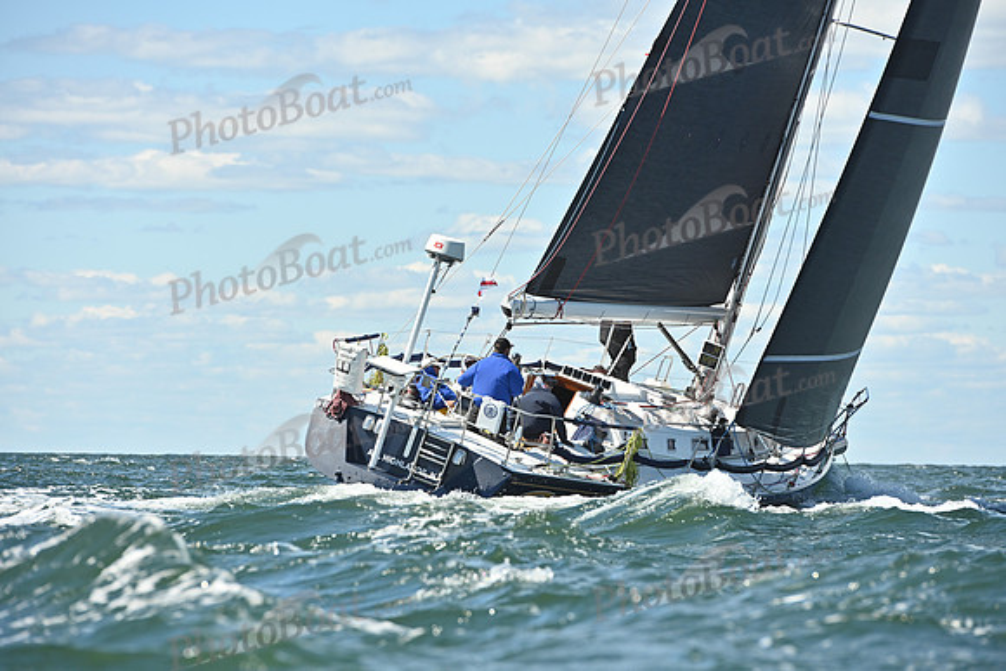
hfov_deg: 10.3
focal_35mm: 200
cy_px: 336
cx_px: 503
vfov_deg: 6.9
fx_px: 5590
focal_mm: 200
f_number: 7.1
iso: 320
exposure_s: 1/1600
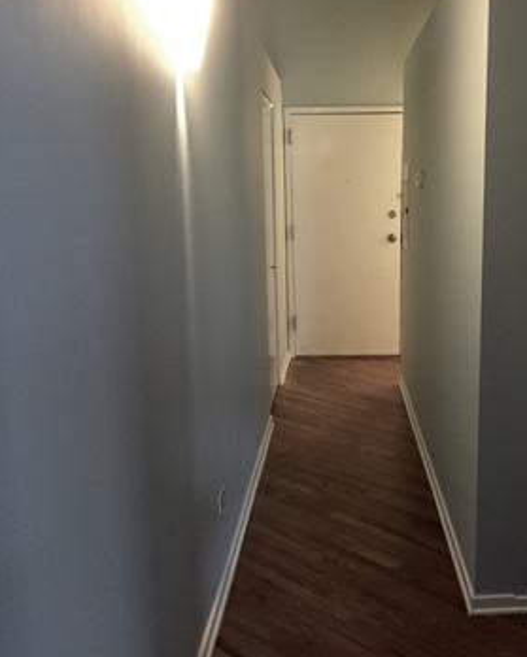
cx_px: 338
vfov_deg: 46.8
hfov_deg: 38.0
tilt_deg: -9.1
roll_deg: -0.4
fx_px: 759
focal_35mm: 39
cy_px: 340
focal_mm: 4.15
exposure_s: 1/20
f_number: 2.2
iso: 250
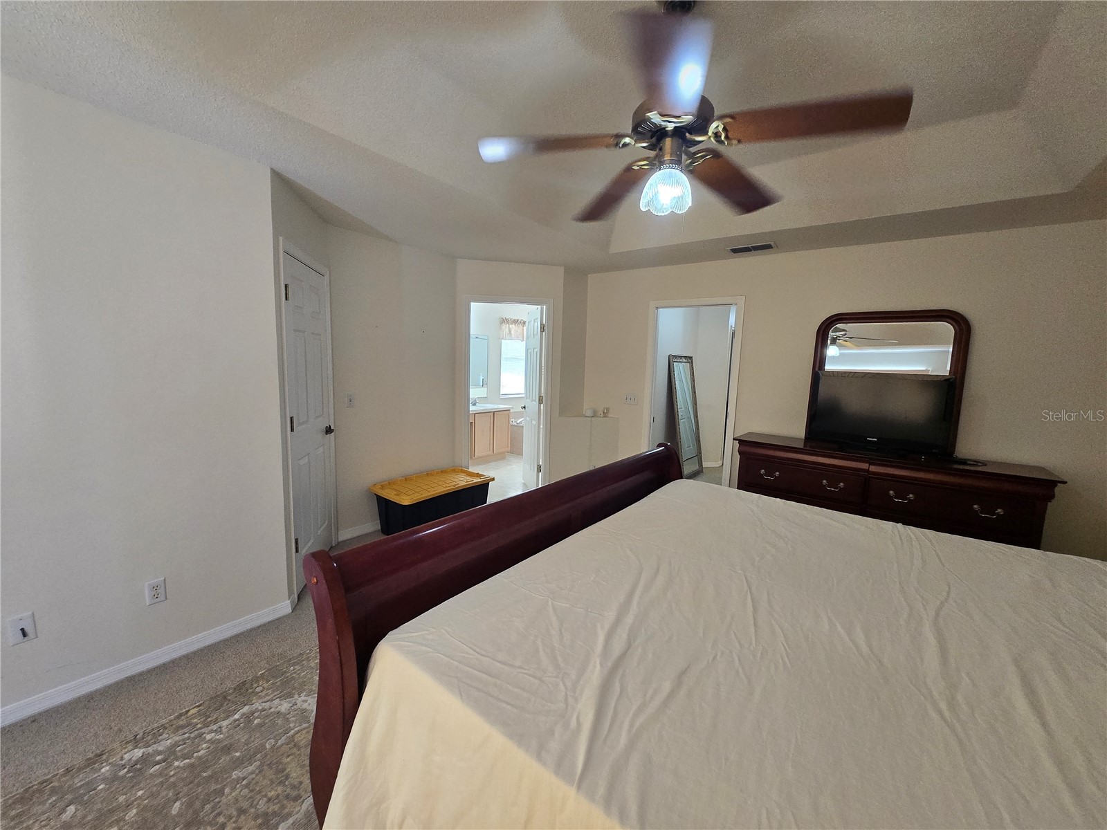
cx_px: 554
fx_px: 416
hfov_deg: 106.2
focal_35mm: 13
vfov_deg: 89.9
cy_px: 415
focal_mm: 1.7
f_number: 2.2
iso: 160
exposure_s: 1/60
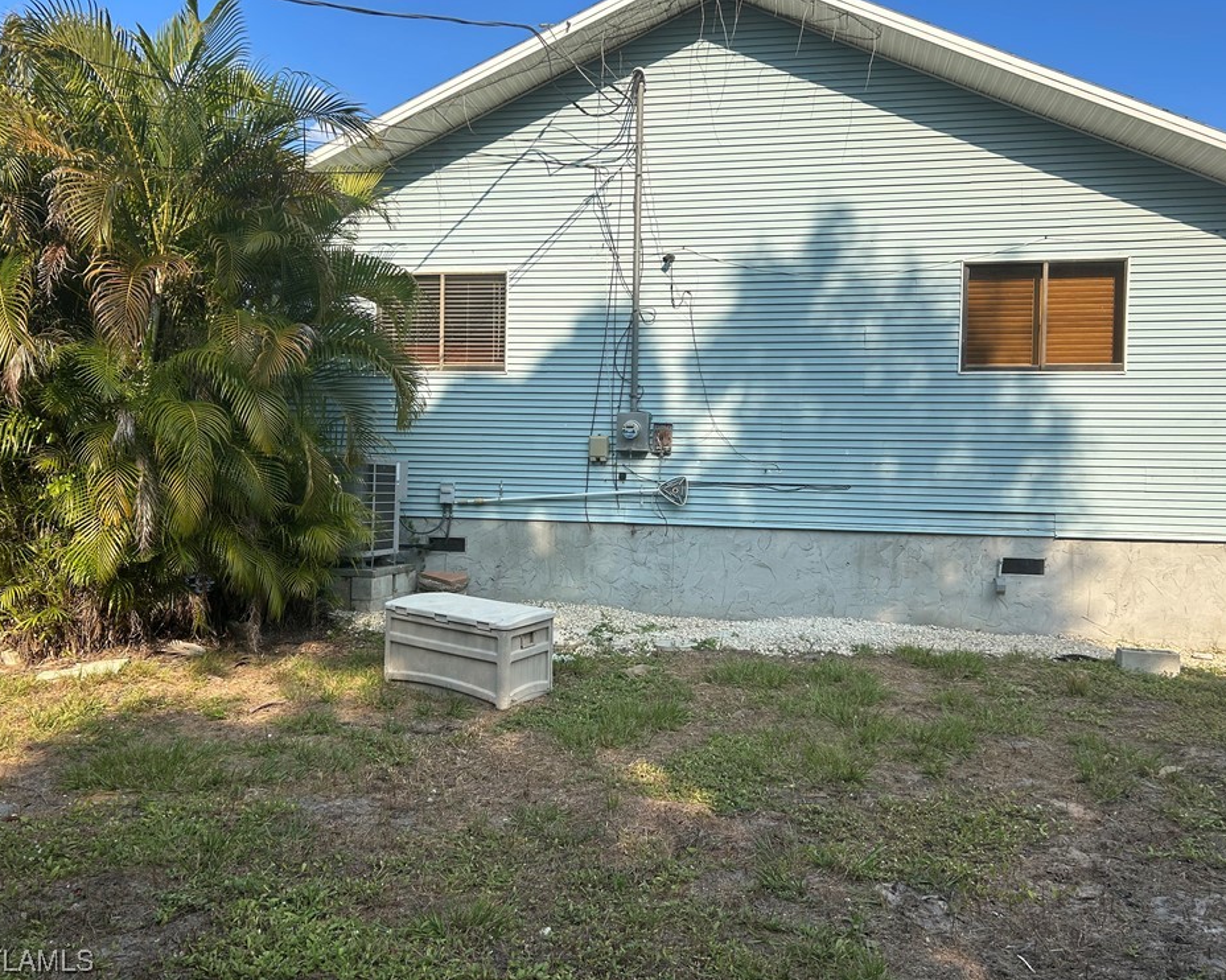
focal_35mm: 28
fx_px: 1016
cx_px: 609
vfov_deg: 51.5
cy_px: 483
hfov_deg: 62.2
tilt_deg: -0.6
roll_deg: -1.8
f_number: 1.5
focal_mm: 5.7
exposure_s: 1/3077
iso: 50
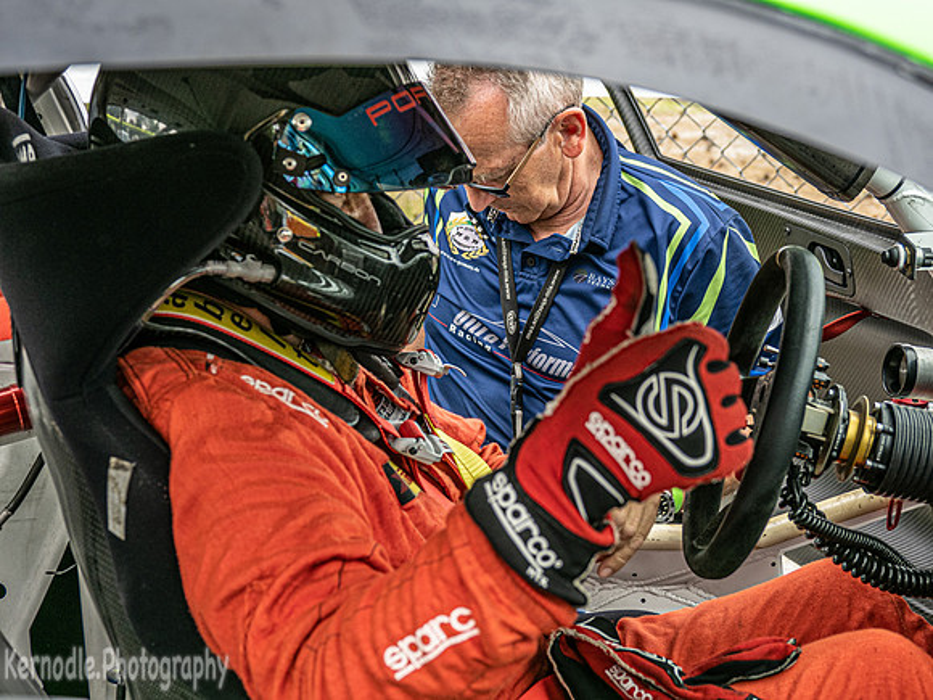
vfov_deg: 19.4
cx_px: 466
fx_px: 2048
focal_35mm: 76
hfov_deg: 25.7
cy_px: 350
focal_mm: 38
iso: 320
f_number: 4
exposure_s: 1/200
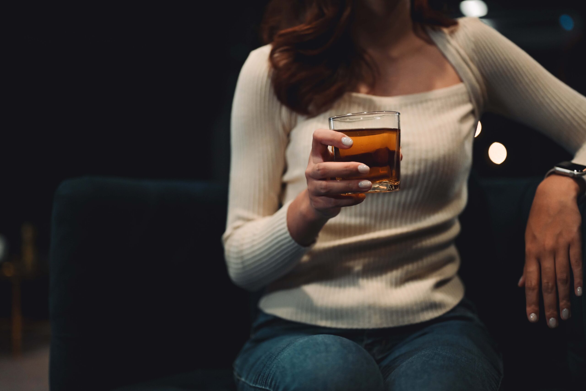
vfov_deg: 27.0
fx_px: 814
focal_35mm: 50
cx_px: 293
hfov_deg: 39.6
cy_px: 196
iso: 1600
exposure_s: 1/250
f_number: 1.8
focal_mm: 50
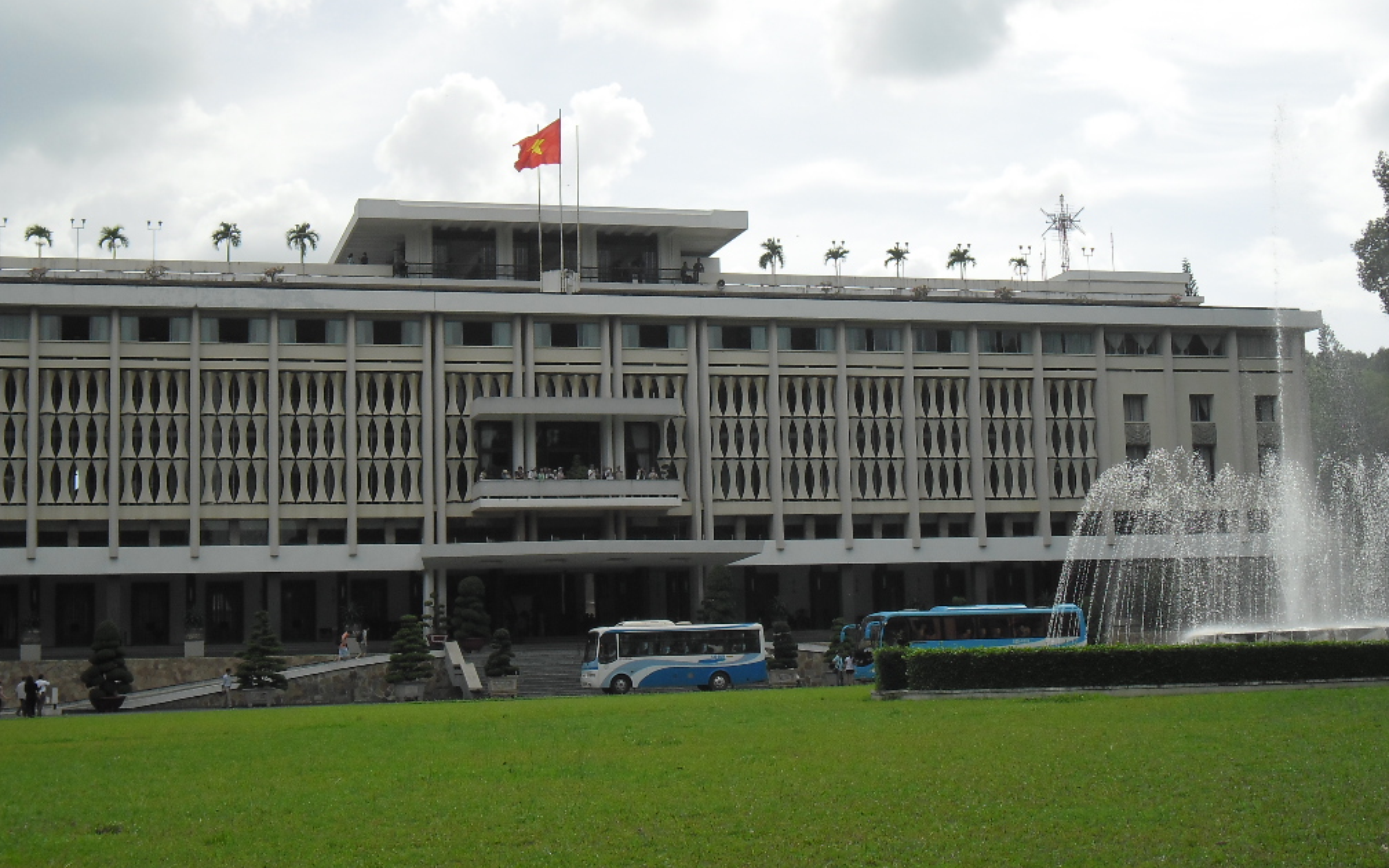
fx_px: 2120
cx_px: 700
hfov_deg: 36.3
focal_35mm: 56
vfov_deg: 23.1
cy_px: 378
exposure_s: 1/693
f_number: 5
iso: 80
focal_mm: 9.3
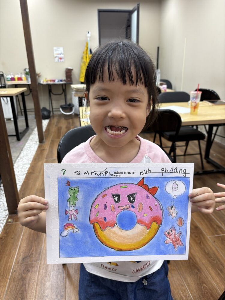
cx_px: 112
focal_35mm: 26
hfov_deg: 53.1
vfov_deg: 67.3
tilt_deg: -19.0
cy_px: 150
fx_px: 225
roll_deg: +1.4
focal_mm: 5.96
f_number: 1.6
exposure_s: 1/100
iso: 80
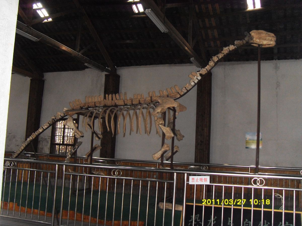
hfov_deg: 47.9
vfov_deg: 36.8
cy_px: 113
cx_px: 151
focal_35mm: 39
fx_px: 340
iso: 400
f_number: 3.5
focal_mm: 6.6
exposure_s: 1/45
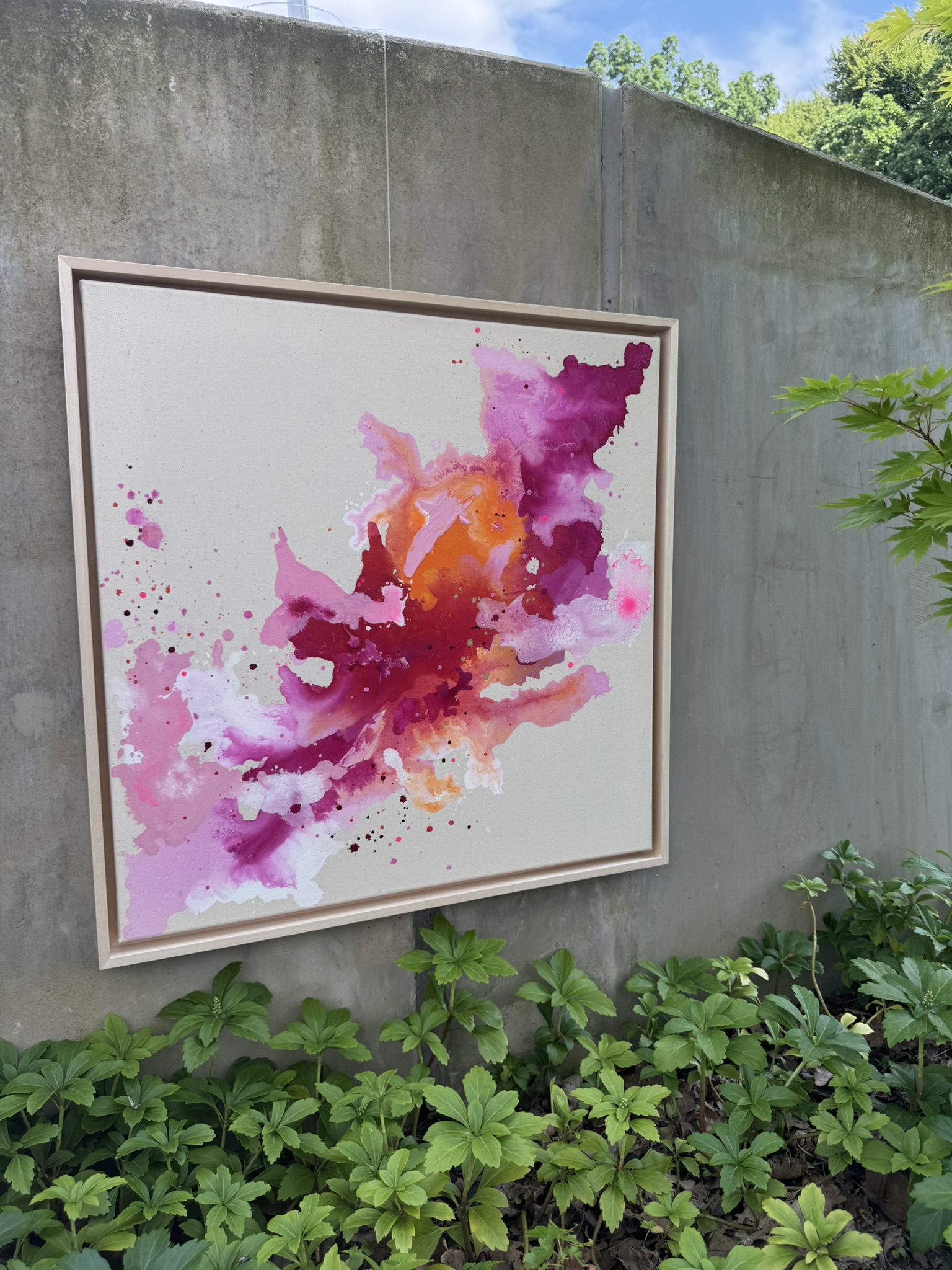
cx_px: 476
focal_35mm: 24
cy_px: 635
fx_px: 880
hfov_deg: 56.8
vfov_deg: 71.6
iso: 80
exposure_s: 1/518
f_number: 1.78
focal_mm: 6.76
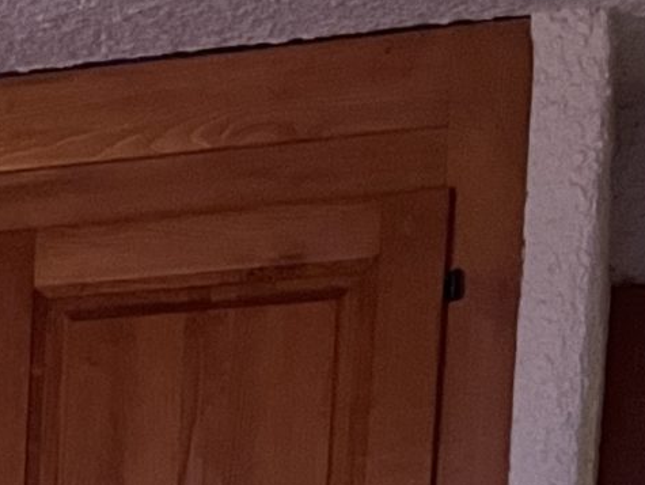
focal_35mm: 140
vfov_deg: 9.5
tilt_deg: -8.5
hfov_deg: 12.2
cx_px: -725
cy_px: 1145
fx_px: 2611
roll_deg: +0.7
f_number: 1.6
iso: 640
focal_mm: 4.2
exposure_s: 1/33
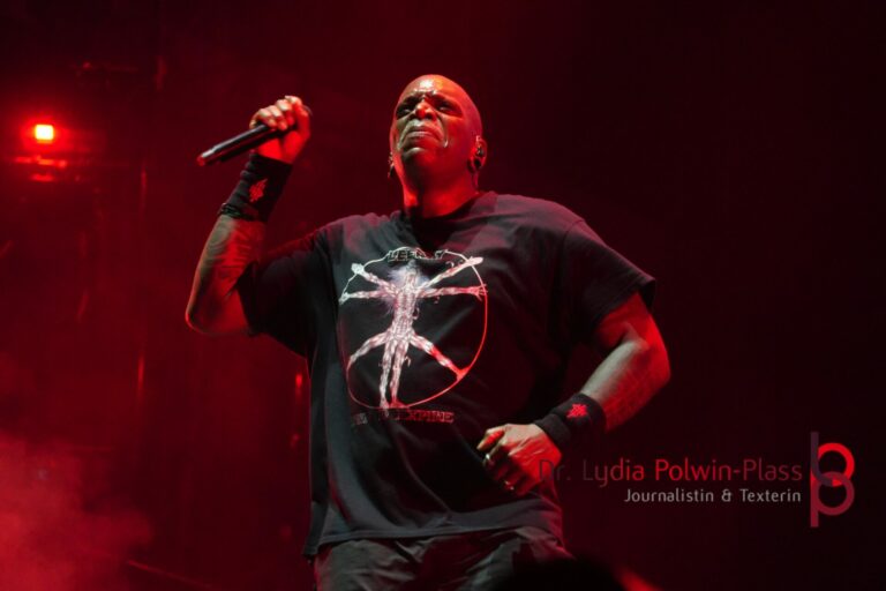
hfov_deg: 10.4
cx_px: 443
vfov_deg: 6.9
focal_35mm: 198
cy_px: 296
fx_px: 4873
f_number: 5.6
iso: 5000
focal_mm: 132
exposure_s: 1/250
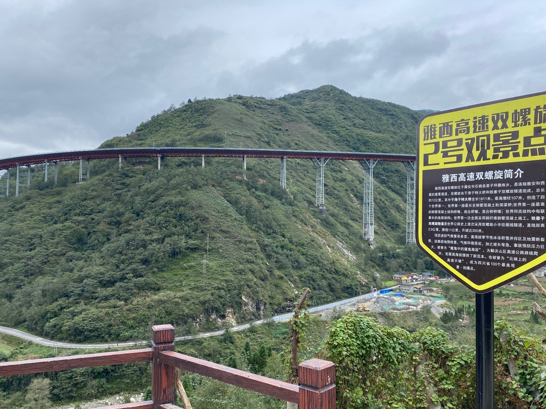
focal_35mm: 29
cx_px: 271
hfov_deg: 61.7
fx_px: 457
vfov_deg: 48.2
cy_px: 210
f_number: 1.8
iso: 32
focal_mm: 4.25
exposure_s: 1/934
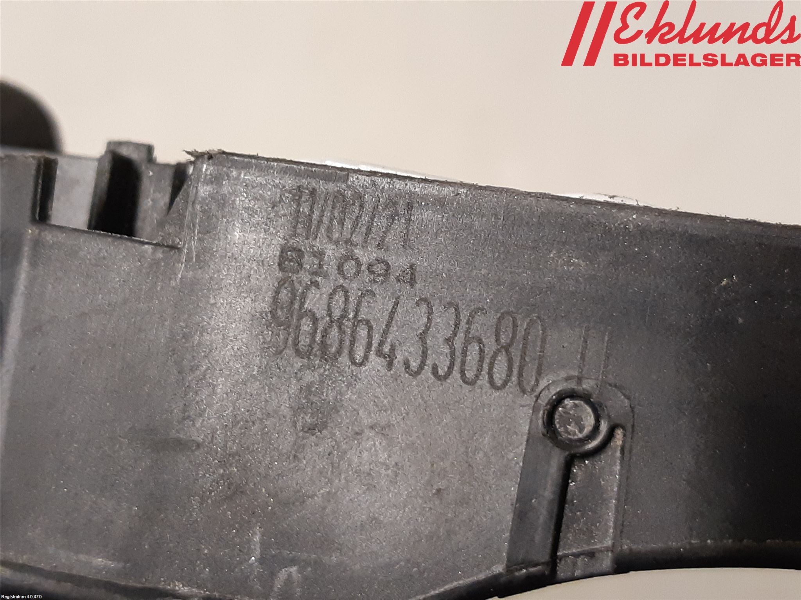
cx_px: 400
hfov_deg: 67.3
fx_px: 602
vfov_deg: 53.1
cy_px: 300
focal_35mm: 26
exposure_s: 1/50
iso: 250
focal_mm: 3.93
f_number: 1.7
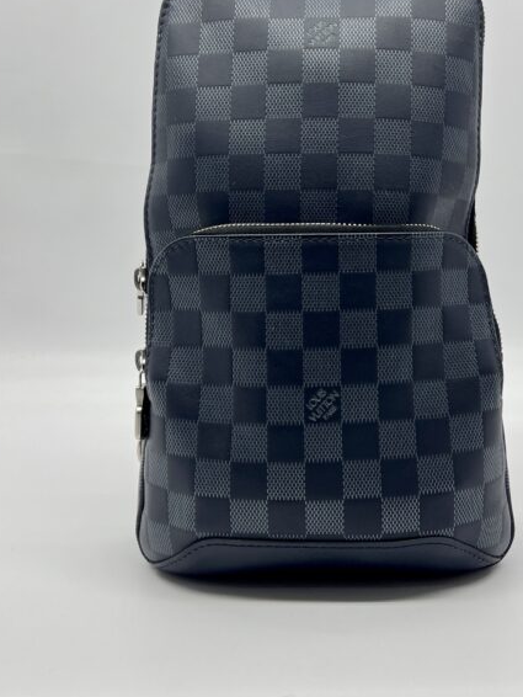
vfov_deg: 40.1
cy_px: 262
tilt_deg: -5.6
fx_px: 946
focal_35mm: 47
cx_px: 316
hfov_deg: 30.8
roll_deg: +0.0
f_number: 1.5
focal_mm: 5.7
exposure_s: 1/122
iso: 32
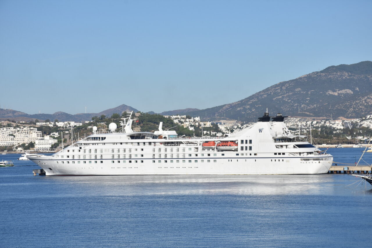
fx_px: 1240
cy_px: 124
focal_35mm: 120
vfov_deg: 11.4
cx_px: 186
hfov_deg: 17.1
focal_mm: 80
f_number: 10
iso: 400
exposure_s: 1/1600
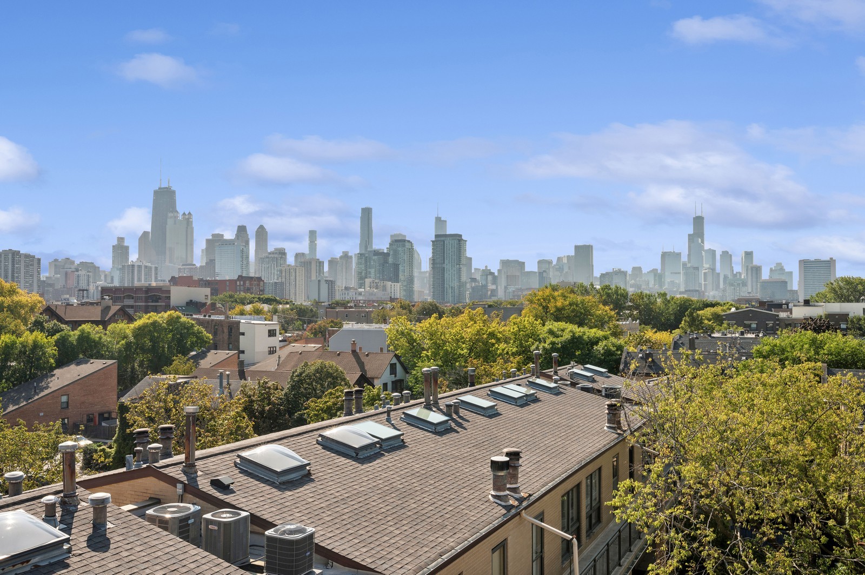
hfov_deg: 62.0
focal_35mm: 30
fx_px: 720
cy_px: 288
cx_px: 432
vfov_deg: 43.5
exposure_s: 1/80
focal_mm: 30
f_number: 16
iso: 100
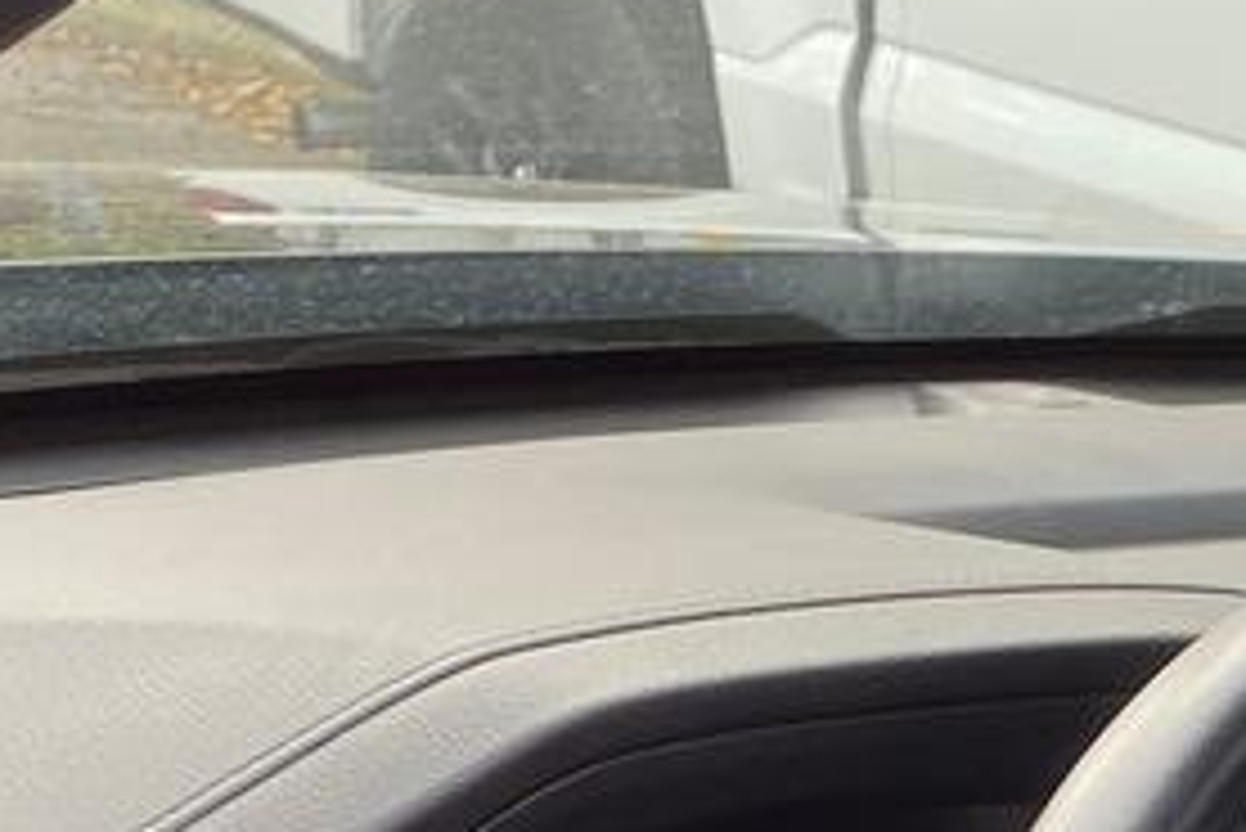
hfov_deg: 16.2
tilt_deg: -23.6
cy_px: 1448
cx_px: 1111
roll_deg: -8.1
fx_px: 4328
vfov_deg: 10.4
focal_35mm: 125
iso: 40
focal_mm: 4.25
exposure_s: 1/122
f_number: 1.8
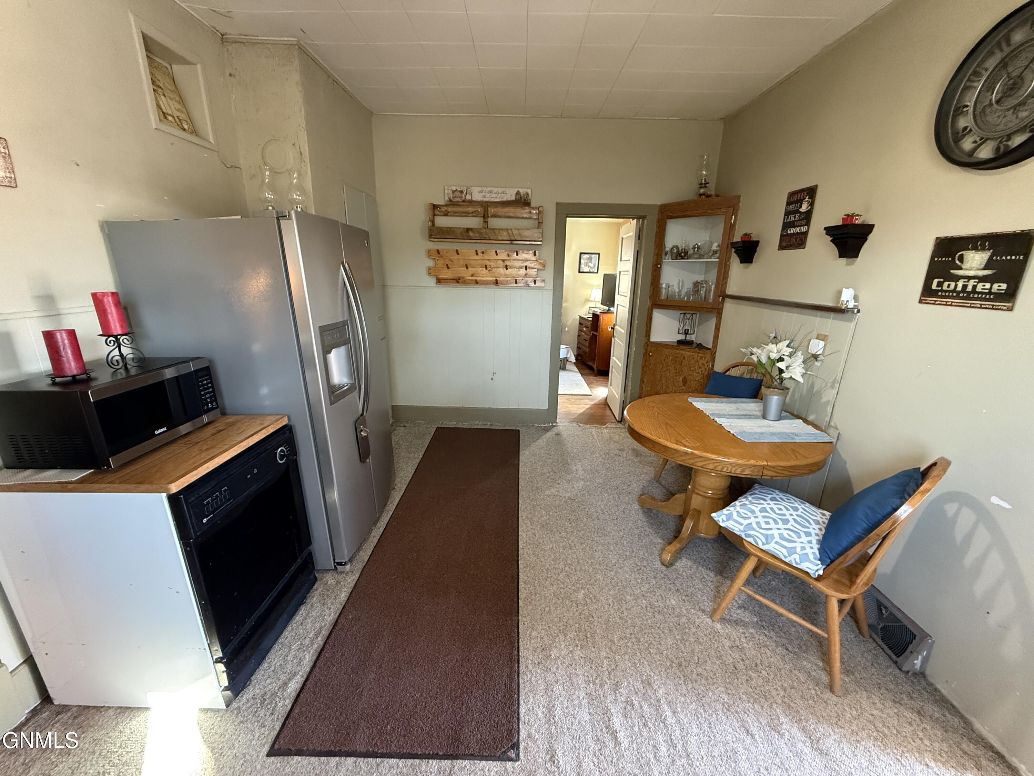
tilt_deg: -16.1
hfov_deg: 102.1
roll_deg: -1.0
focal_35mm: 14
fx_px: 418
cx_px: 517
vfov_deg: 85.7
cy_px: 388
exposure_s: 1/60
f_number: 2.2
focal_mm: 2.22
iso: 640
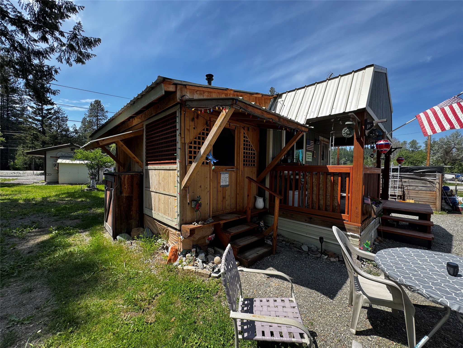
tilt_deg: -1.9
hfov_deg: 102.1
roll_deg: -1.2
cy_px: 174
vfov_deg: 85.7
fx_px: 187
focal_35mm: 14
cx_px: 232
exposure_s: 1/462
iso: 40
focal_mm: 2.22
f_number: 2.2
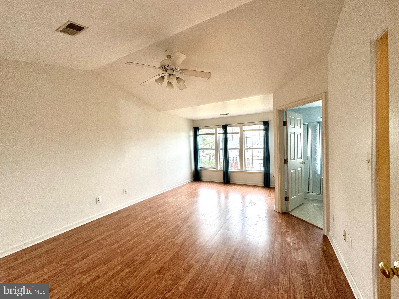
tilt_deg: -2.1
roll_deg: +0.9
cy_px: 150
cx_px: 200
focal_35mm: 14
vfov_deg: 85.7
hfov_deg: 102.1
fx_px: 161
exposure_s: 1/120
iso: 100
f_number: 2.2
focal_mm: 2.22
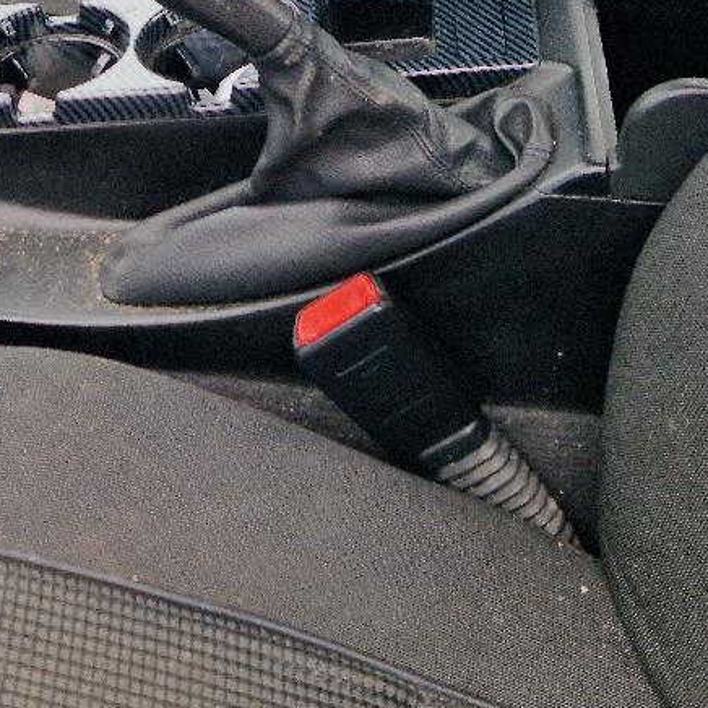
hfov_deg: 20.4
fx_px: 1944
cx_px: 115
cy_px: -271
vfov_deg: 18.8
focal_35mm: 84
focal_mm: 5.4
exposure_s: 1/182
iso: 50
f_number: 1.8
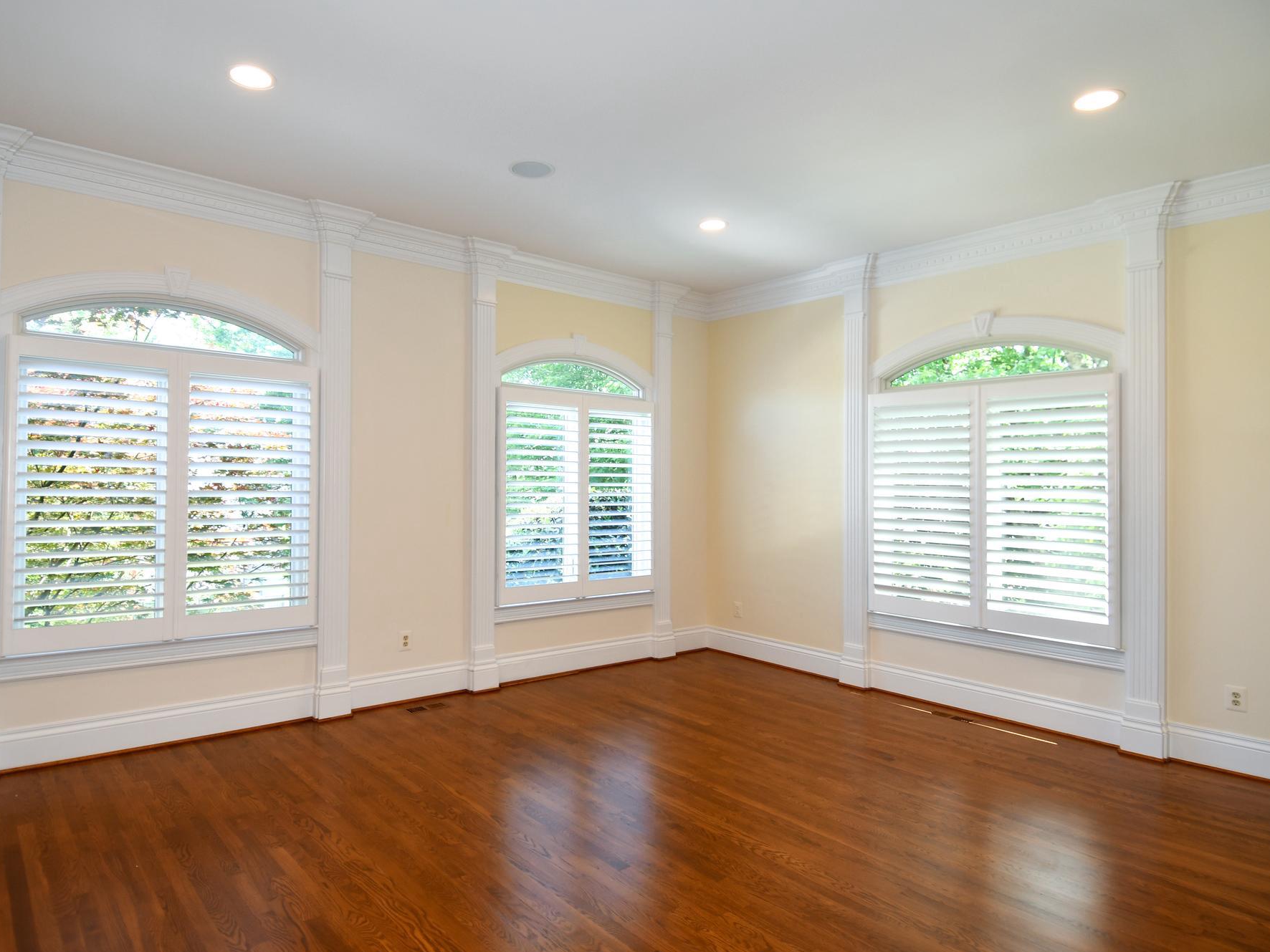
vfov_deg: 66.0
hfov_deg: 81.3
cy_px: 477
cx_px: 546
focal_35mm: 20
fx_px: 734
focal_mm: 12
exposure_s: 1/60
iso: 200
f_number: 4
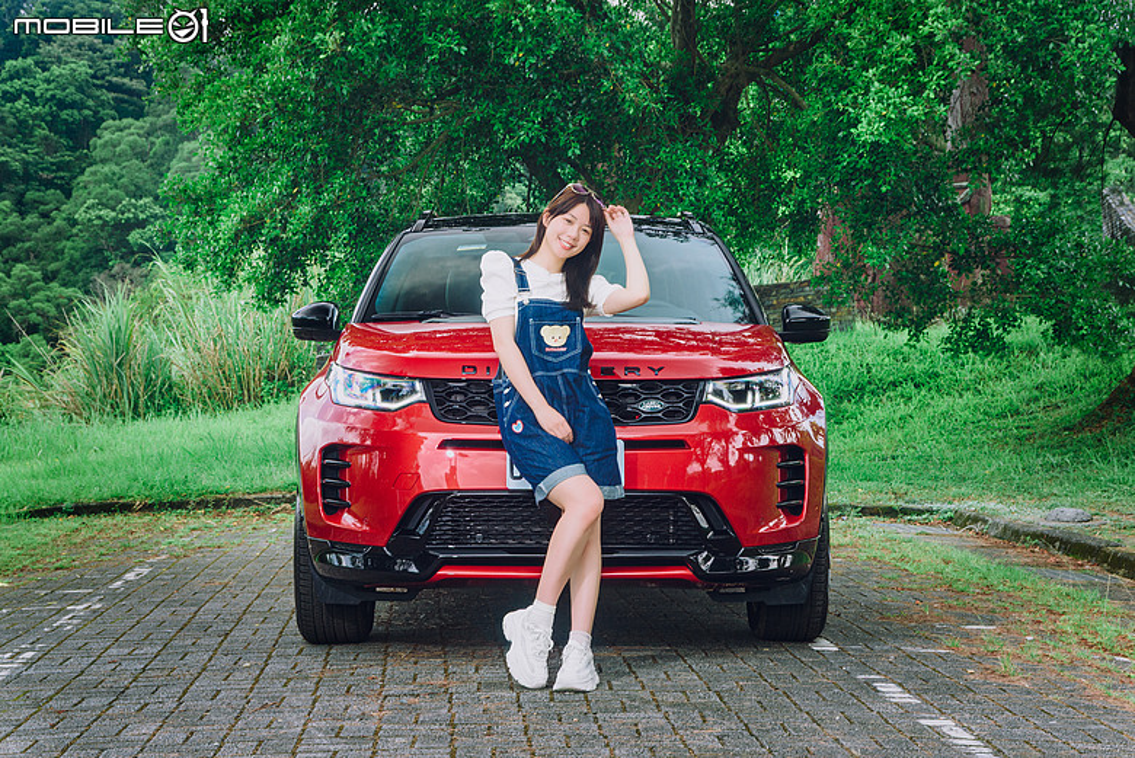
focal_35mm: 68
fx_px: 2145
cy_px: 379
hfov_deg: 29.6
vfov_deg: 20.0
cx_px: 568
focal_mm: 68
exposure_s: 1/50
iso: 400
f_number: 5.6
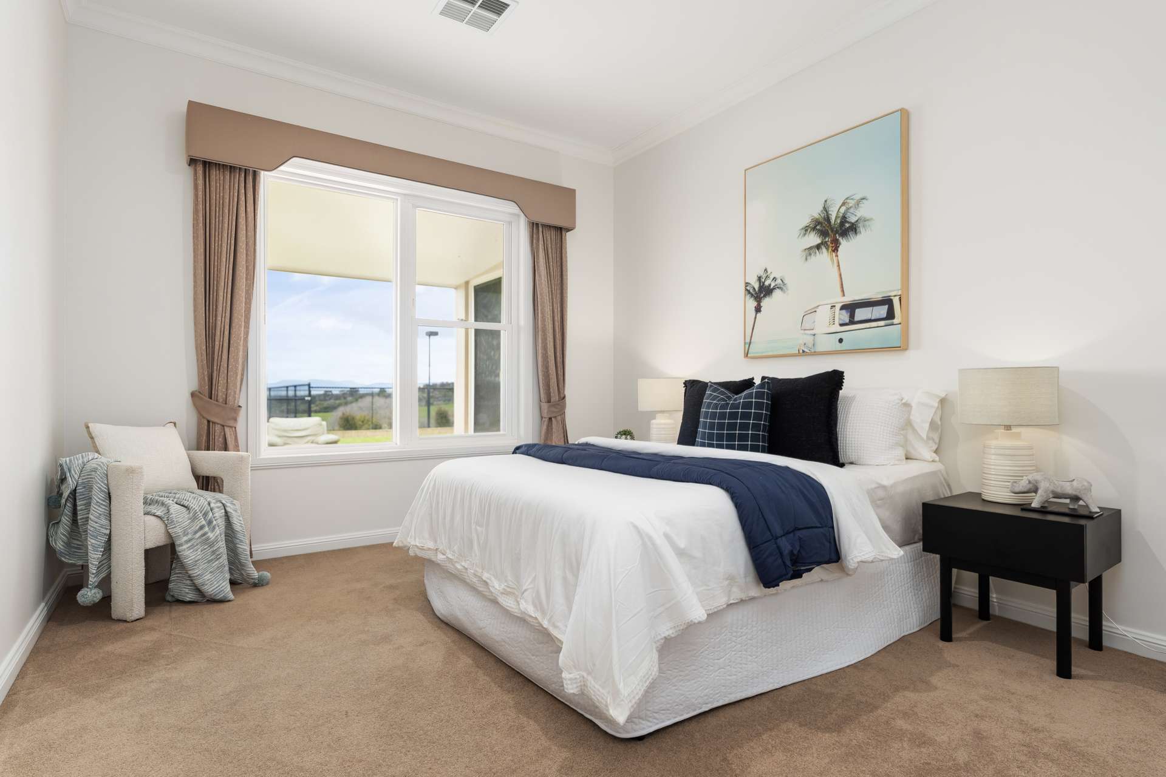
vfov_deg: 67.4
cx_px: 583
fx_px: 583
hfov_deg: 90.0
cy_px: 388
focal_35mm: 18
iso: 320
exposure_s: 1/6
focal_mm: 18
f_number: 7.1
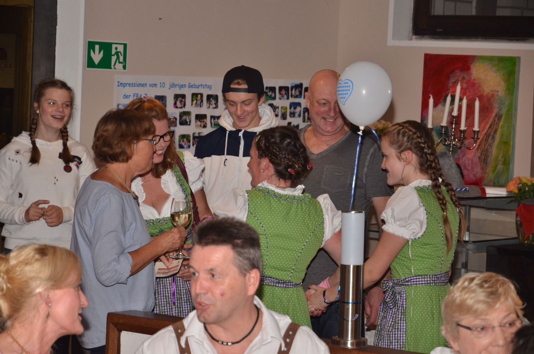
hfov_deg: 16.1
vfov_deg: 10.7
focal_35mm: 128
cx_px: 267
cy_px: 177
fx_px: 1887
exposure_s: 1/60
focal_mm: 85
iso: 800
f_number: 5.6
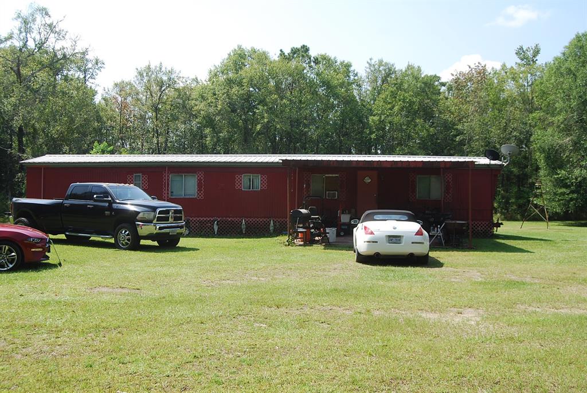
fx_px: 588
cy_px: 196
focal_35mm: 36
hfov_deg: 53.1
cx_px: 294
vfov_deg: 37.0
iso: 100
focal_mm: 24
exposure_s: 1/200
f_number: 7.1
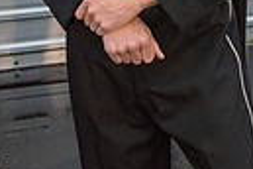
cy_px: -148
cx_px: 280
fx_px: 759
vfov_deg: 11.6
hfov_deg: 18.2
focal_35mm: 108
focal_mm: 24
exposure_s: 1/800
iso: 2000
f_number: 3.2
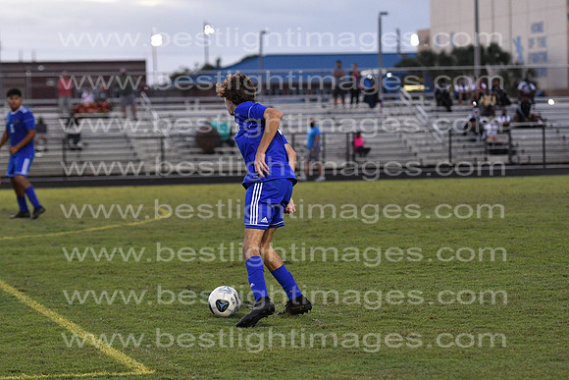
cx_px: 284
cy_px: 190
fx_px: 2419
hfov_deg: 13.4
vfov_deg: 9.0
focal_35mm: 153
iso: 3200
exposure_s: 1/800
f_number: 3.2
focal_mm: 102
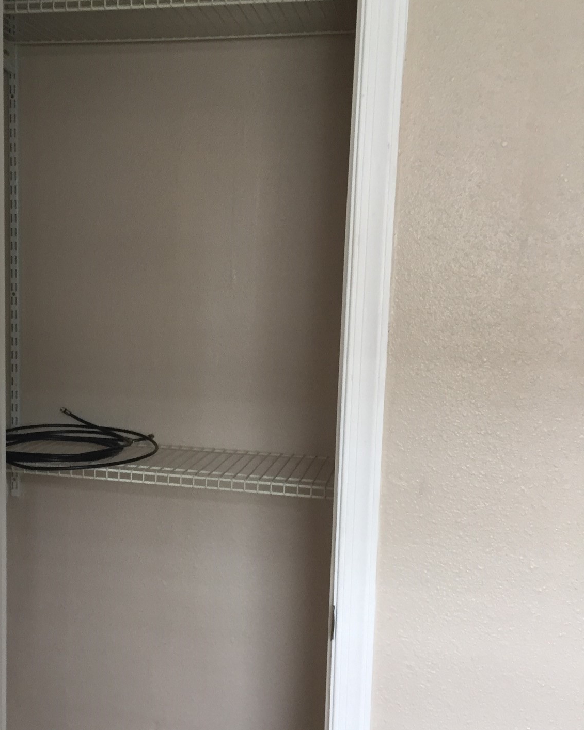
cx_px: 189
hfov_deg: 36.1
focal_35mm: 41
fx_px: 886
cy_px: 399
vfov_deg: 44.7
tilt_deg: -7.3
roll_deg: -1.2
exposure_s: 1/30
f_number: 2.2
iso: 40
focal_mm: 4.15
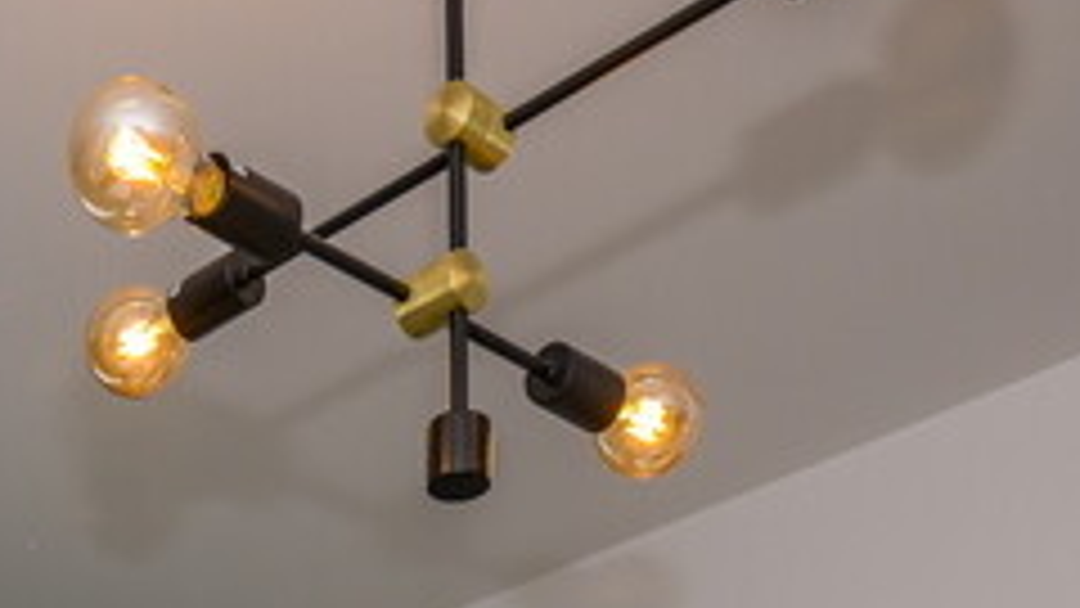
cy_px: 1475
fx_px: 2176
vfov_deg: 12.4
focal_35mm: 76
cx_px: 22
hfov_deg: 26.5
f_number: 4.5
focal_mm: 17
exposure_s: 1/250
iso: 640
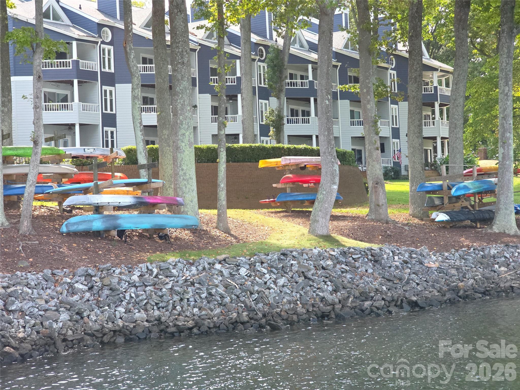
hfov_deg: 28.2
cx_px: 260
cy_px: 195
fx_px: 1037
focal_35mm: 69
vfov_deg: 21.3
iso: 50
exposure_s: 1/230
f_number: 2.4
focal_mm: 7.9
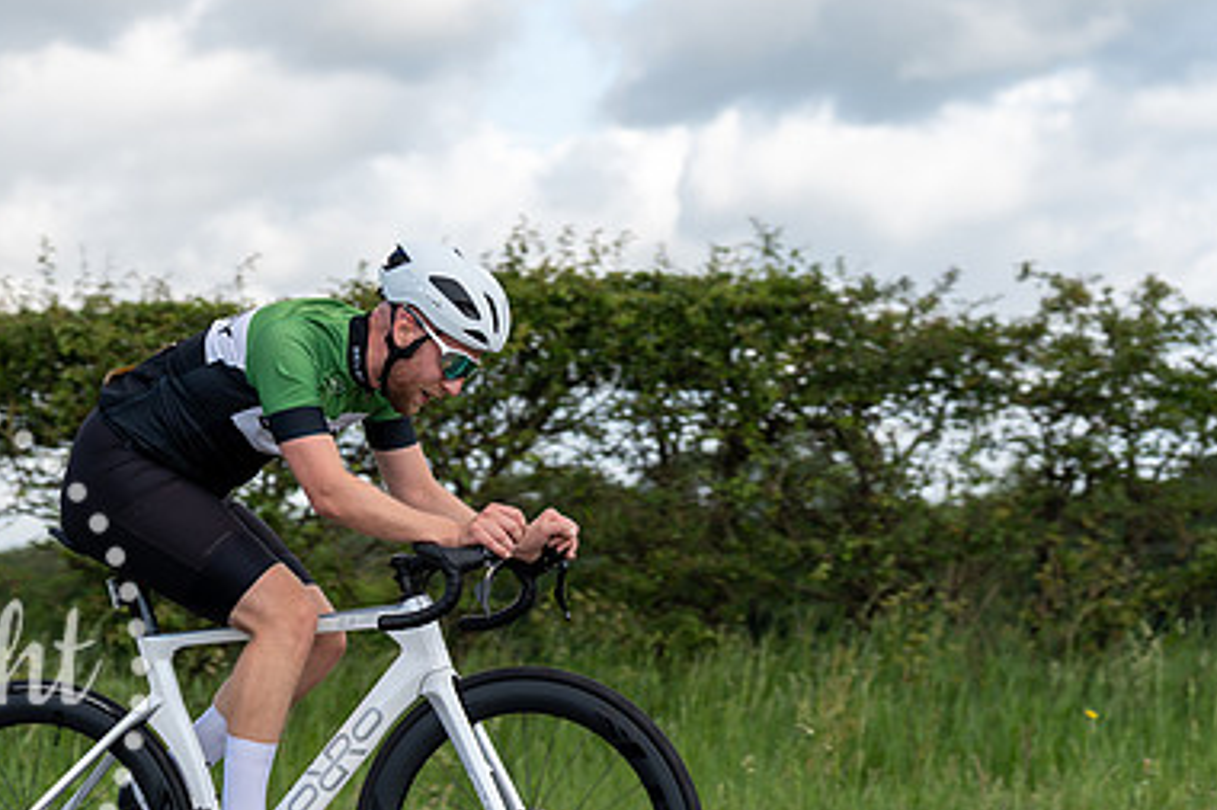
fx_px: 3717
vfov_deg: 12.4
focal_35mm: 110
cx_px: 346
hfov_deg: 18.5
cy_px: 507
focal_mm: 70
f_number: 3.5
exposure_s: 1/1000
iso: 160
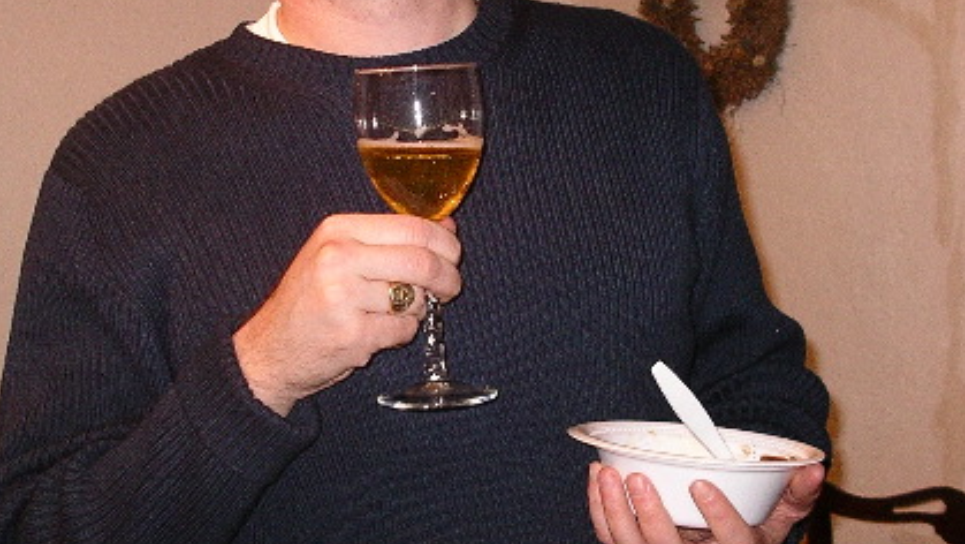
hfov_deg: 27.5
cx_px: 435
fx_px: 1971
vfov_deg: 15.7
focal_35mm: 77
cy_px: 256
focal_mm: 7.8
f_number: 2.8
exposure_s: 1/40
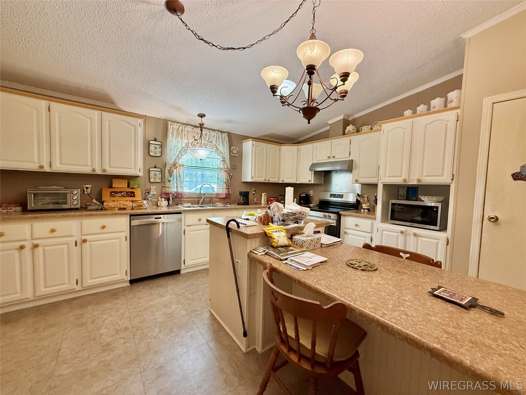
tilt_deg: -2.8
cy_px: 198
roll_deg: -2.1
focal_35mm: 14
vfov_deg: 85.7
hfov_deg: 102.1
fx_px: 213
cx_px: 263
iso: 500
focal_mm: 2.22
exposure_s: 1/120
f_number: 2.2
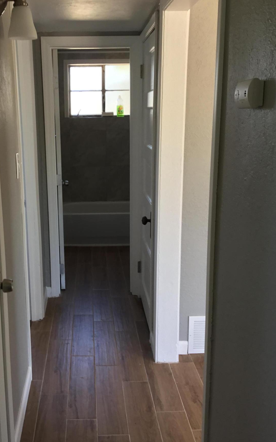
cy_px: 209
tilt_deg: -12.6
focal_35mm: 38
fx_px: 457
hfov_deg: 33.3
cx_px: 92
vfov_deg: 51.5
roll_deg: +0.4
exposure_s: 1/30
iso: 32
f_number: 2.4
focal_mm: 3.3
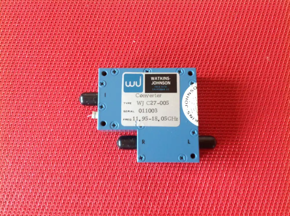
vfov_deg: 40.6
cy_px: 108
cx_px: 145
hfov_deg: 52.7
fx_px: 293
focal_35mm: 35
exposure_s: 1/15
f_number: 2.4
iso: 100
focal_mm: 4.28
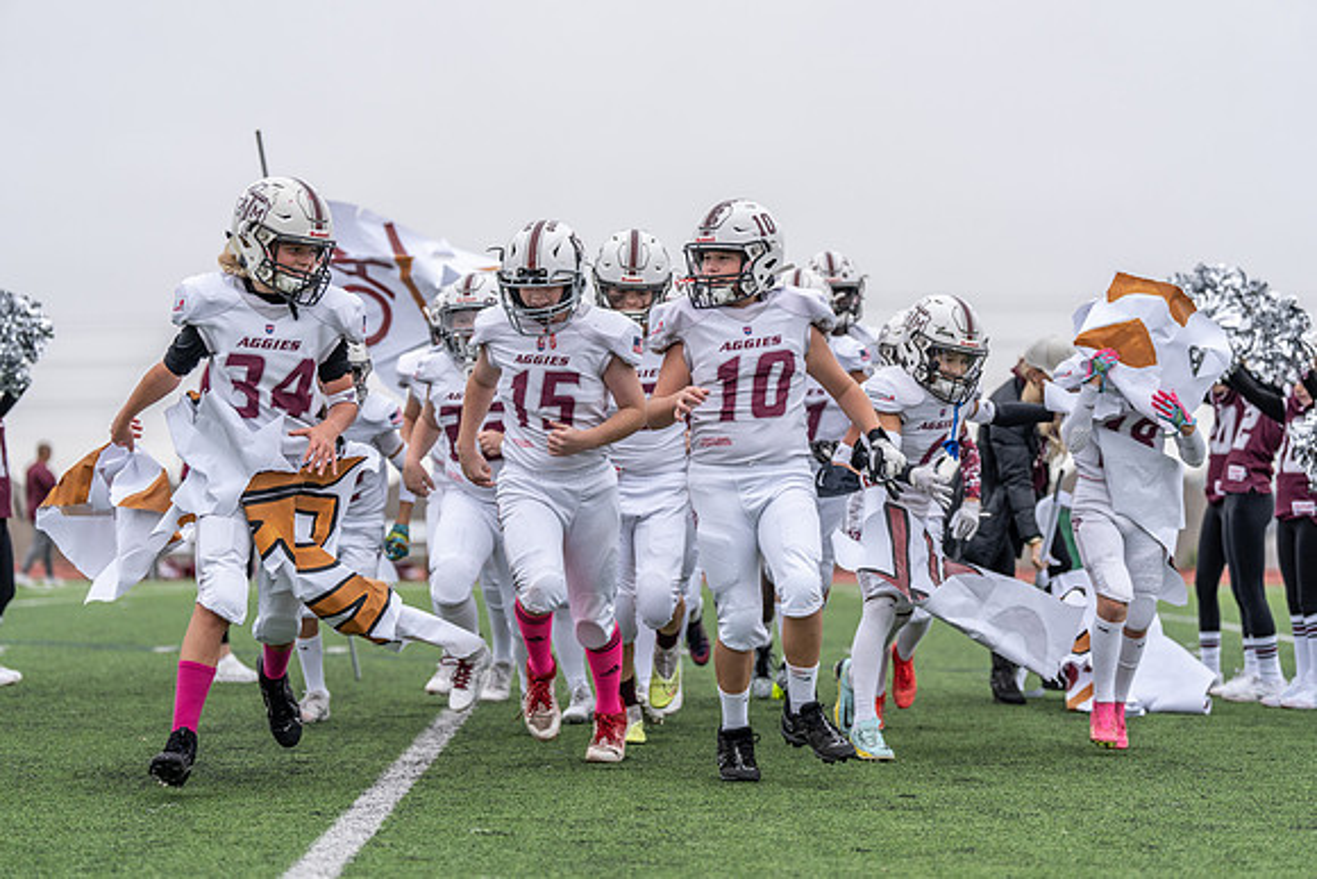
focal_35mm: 105
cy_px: 440
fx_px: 3842
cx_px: 658
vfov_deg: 13.0
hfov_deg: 19.5
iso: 500
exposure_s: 1/1250
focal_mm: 105
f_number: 2.8
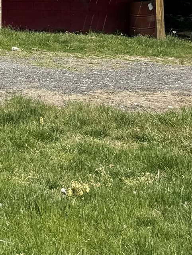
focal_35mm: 86
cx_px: -134
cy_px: -67
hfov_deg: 15.2
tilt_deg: +8.8
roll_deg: -1.2
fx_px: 636
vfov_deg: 20.9
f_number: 1.78
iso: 80
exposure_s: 1/7937
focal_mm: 6.76
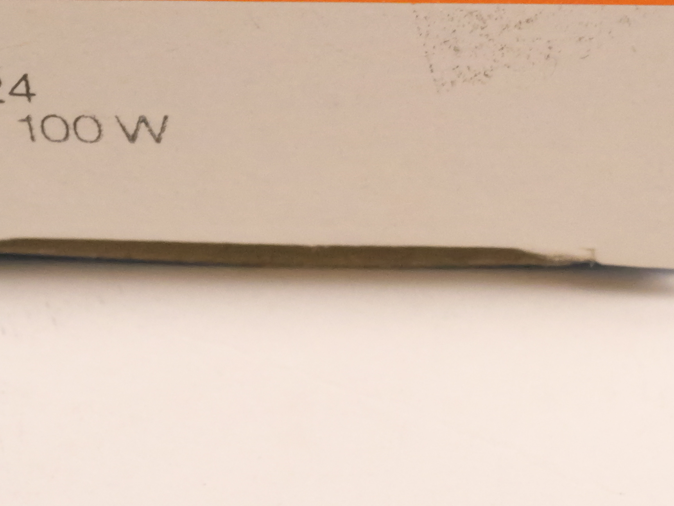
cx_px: 610
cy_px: -159
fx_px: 3915
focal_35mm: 201
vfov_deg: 7.3
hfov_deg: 9.8
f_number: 9
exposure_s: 1/100
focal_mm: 30
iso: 2500
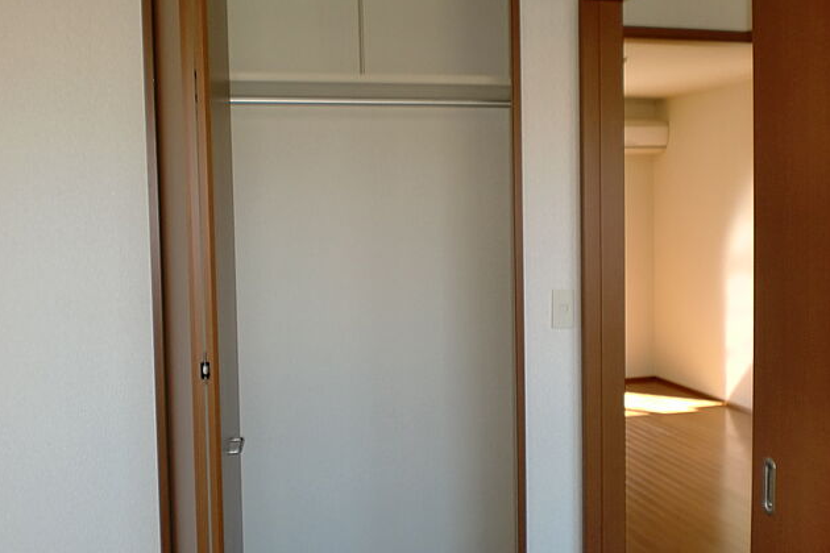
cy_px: 258
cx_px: 414
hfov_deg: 51.9
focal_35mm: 37
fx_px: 853
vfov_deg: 35.9
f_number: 3.1
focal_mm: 6.3
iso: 100
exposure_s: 1/60
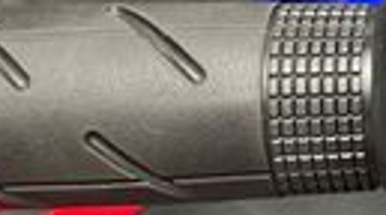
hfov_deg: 14.3
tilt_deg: -51.4
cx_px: 580
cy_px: 69
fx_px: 1440
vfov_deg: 8.5
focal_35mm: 141
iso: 400
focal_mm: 5.1
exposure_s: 1/33
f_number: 1.6
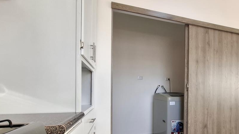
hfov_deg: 90.9
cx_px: 149
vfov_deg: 59.1
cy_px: 93
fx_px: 114
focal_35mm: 18
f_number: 2.2
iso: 100
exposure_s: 1/40
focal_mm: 1.74
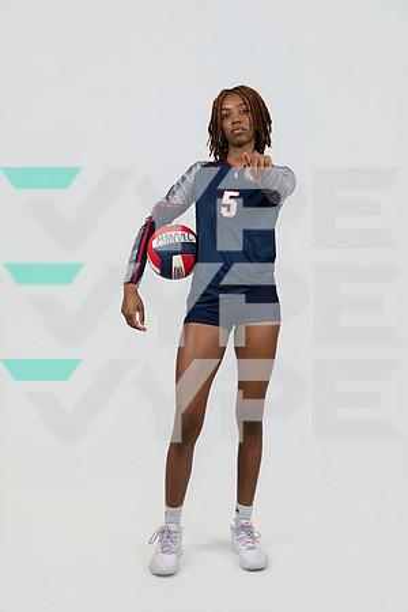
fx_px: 699
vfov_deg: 47.3
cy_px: 306
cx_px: 204
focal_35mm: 41
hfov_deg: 32.6
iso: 400
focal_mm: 41.1
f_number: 4
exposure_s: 1/125
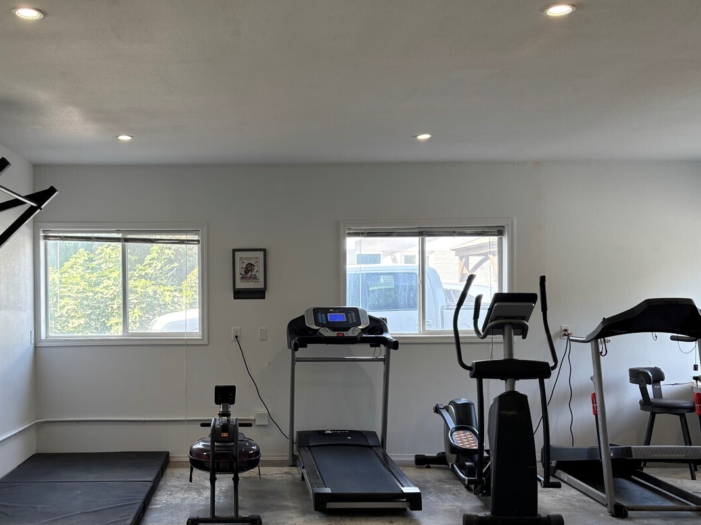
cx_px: 254
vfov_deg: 36.7
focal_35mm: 39
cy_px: 301
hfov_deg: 47.3
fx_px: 790
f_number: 1.6
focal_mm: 5.96
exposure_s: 1/145
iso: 64
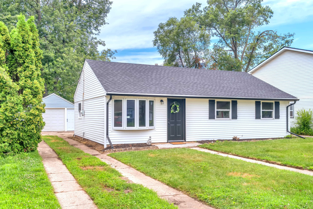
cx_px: 156
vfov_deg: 41.1
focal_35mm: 32
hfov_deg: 58.7
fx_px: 278
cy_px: 104
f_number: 6.3
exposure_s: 1/125
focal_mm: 32
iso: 320
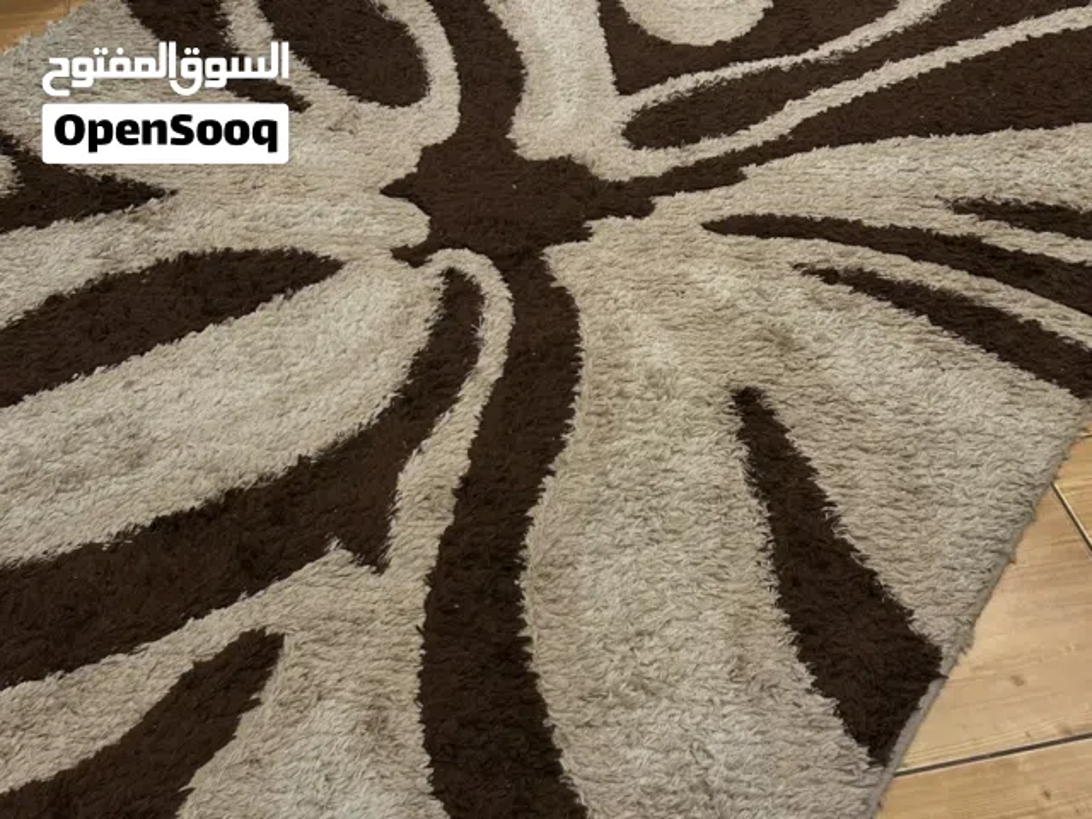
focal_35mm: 26
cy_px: 410
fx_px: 820
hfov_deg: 67.3
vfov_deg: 53.1
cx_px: 546
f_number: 1.5
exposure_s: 1/50
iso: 125
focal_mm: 5.7
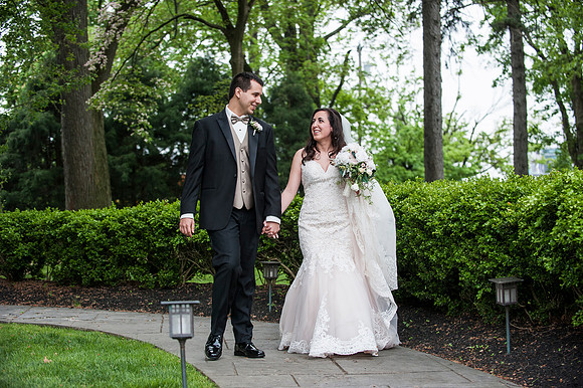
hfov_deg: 28.9
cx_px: 292
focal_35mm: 70
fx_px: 1133
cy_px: 194
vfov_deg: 19.4
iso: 800
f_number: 4
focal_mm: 70
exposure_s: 1/2500
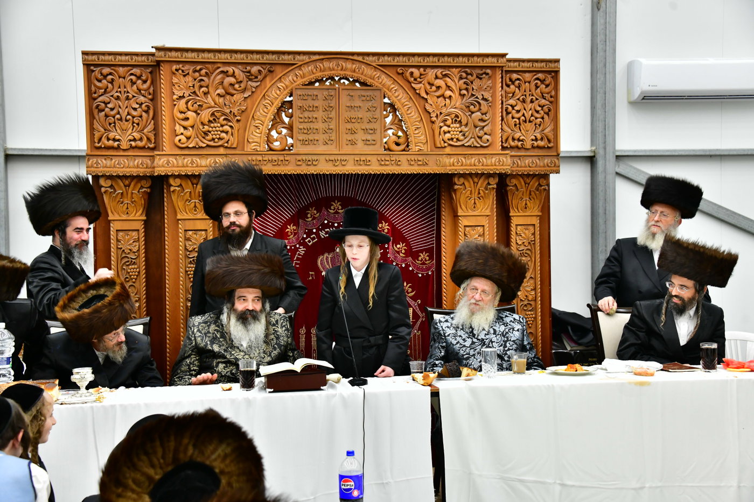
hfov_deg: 39.6
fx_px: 1047
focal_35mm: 50
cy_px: 251
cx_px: 377
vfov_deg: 27.0
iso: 2000
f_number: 5.6
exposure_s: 1/250
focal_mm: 50
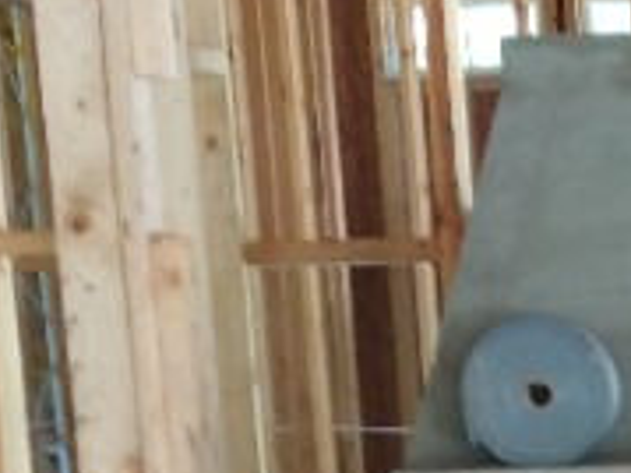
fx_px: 1876
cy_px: 642
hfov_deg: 17.6
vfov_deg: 13.7
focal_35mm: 103
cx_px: 881
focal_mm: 3.54
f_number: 2
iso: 369
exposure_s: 1/30
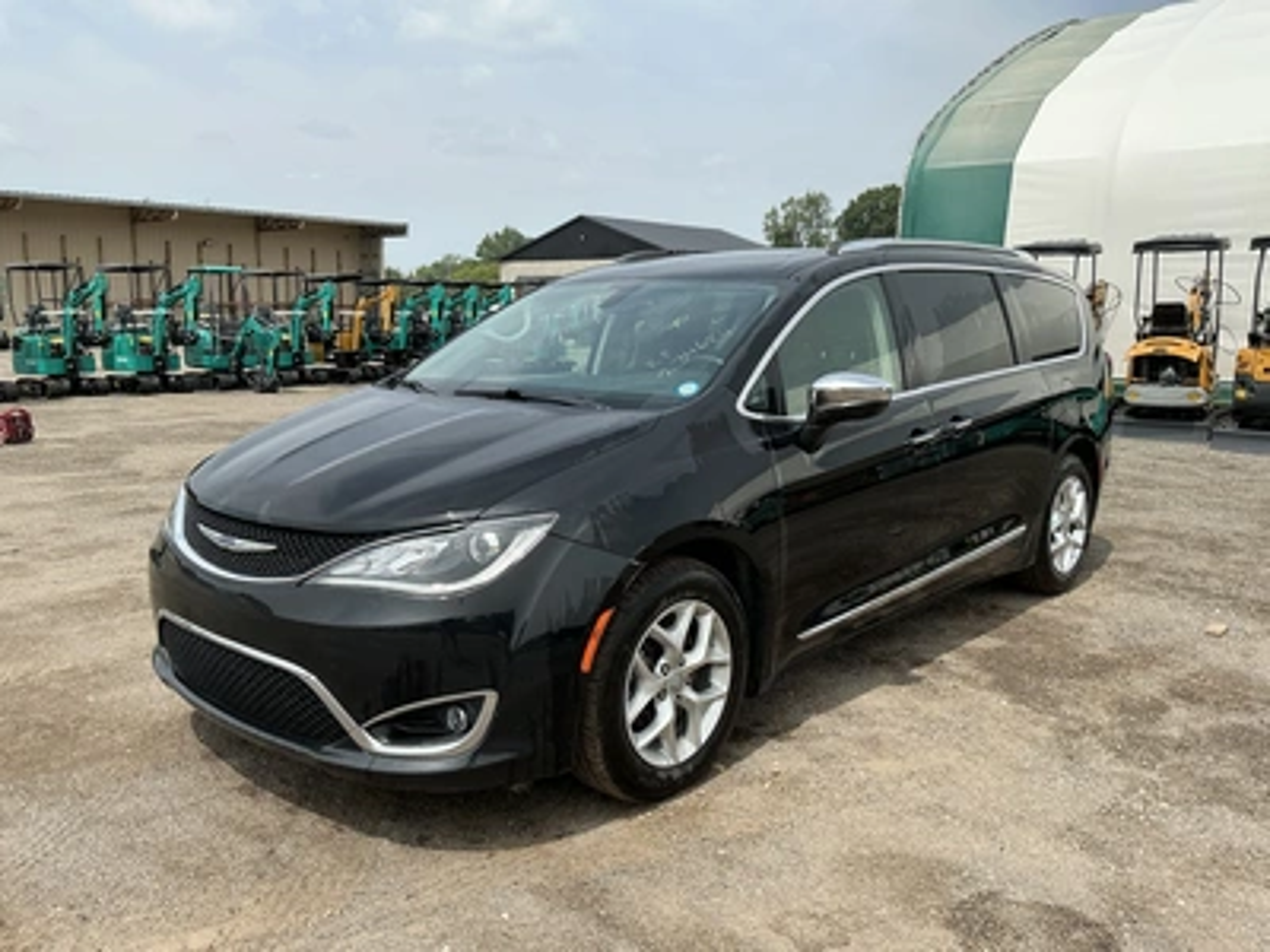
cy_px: 476
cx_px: 635
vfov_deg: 49.7
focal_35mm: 28
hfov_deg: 63.4
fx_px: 1027
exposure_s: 1/1984
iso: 25
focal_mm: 3
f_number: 1.8
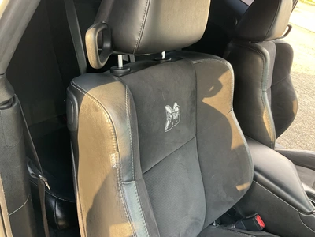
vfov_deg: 48.2
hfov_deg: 61.7
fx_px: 264
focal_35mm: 29
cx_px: 158
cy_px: 118
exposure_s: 1/73
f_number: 1.8
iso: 64
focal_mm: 3
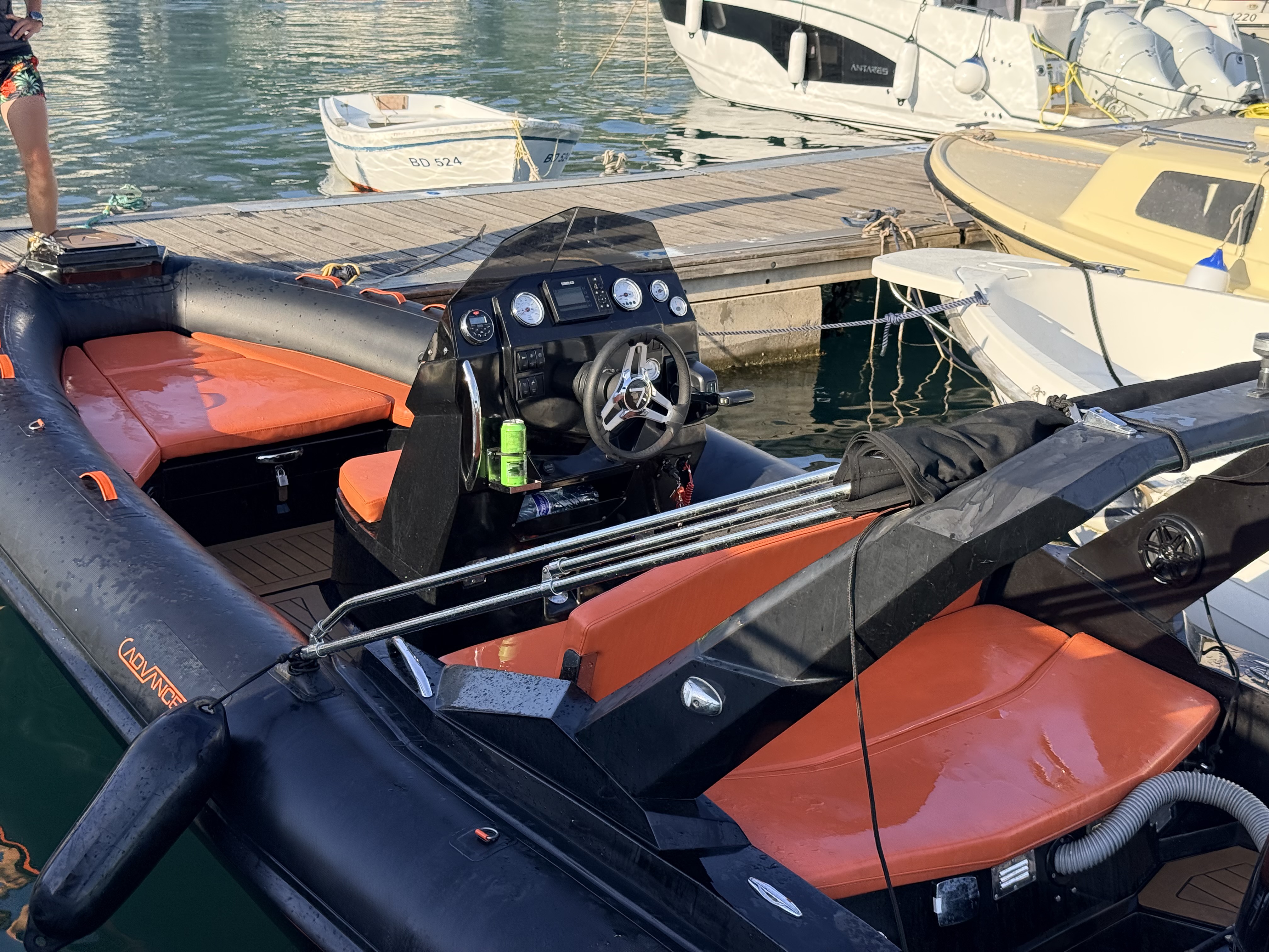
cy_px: 476
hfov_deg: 39.7
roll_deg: -1.0
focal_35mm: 48
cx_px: 634
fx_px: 1760
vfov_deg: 30.3
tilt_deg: -17.6
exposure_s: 1/2415
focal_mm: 6.76
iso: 100
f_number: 1.78
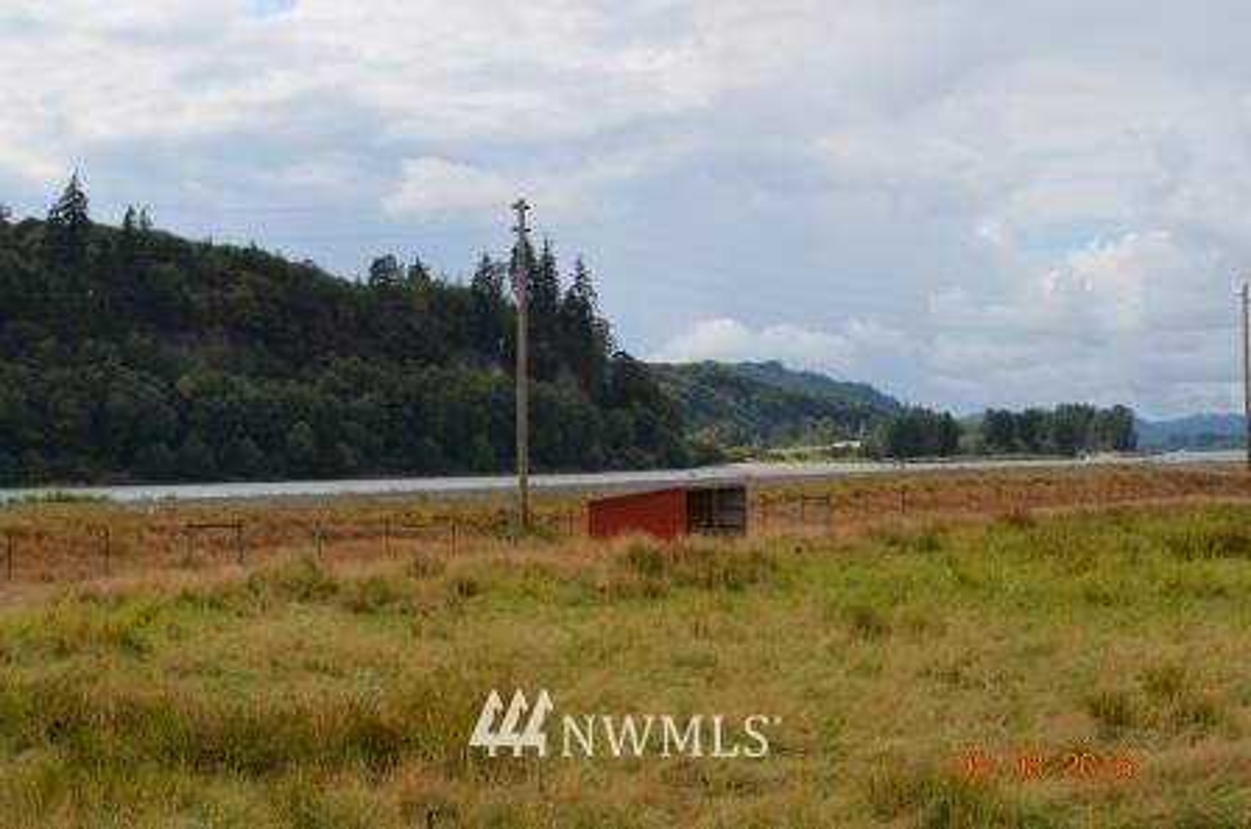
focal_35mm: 82
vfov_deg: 16.5
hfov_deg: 24.7
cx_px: 626
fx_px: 2862
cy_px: 414
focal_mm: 55
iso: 100
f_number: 10
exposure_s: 1/200
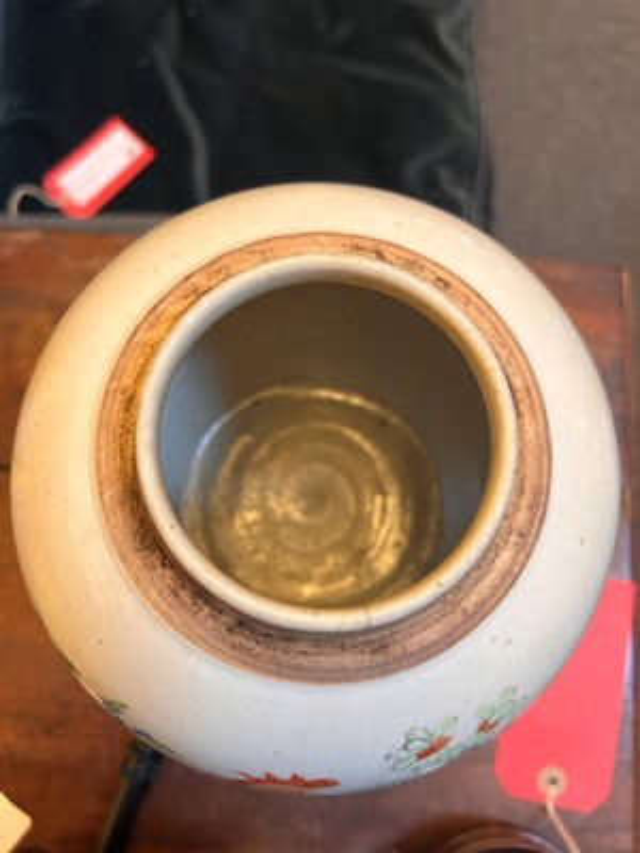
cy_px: 426
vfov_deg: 67.3
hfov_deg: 53.1
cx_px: 320
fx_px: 641
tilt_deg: -79.5
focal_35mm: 26
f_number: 1.5
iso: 125
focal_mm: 5.7
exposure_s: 1/50
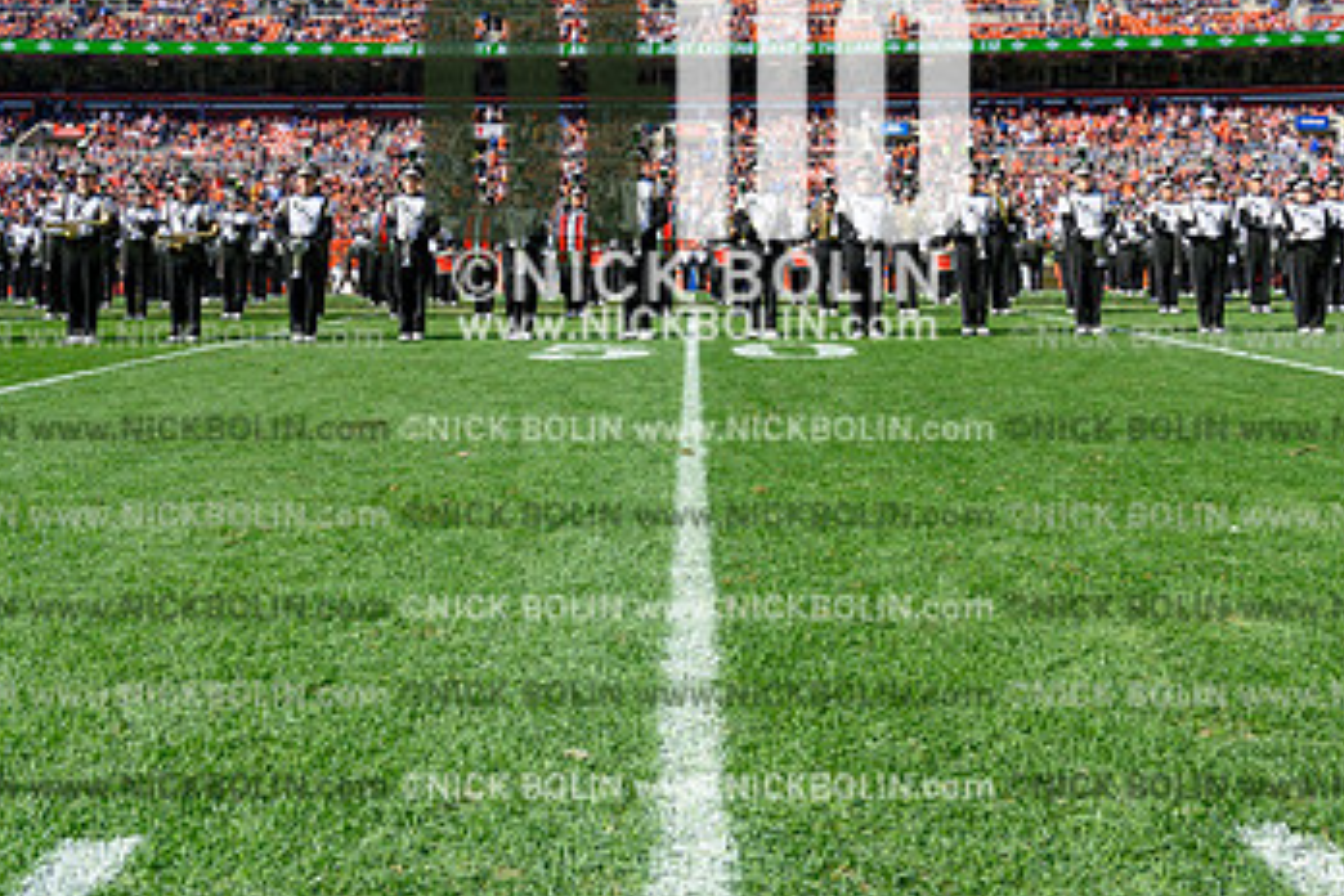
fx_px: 1493
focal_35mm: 40
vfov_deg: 32.4
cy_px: 160
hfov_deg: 48.5
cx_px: 695
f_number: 8
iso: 1000
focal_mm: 24
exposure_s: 1/3200
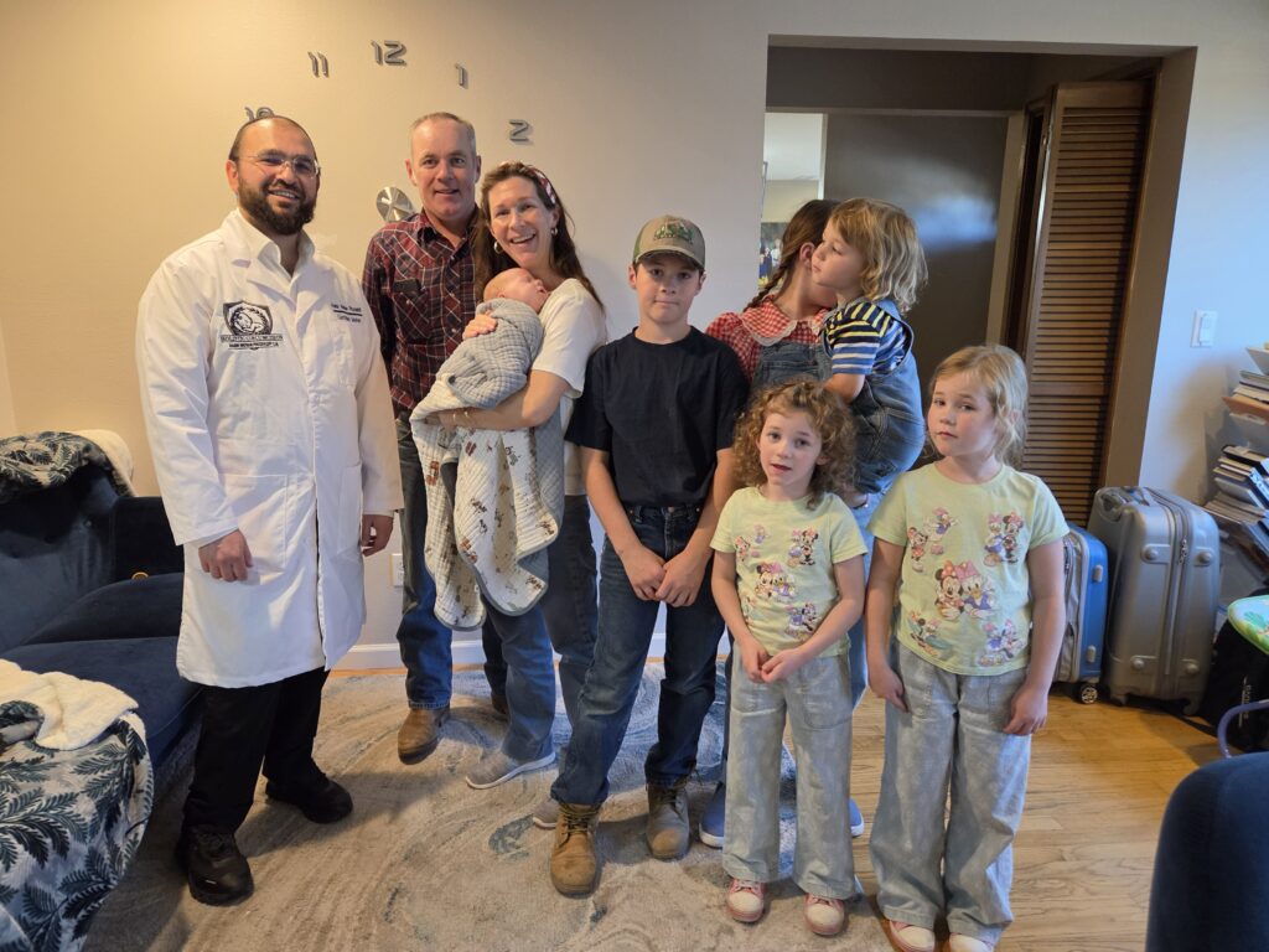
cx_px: 634
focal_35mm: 23
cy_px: 476
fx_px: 843
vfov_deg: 58.9
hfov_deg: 73.9
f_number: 1.8
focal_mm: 5.4
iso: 400
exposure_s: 1/120
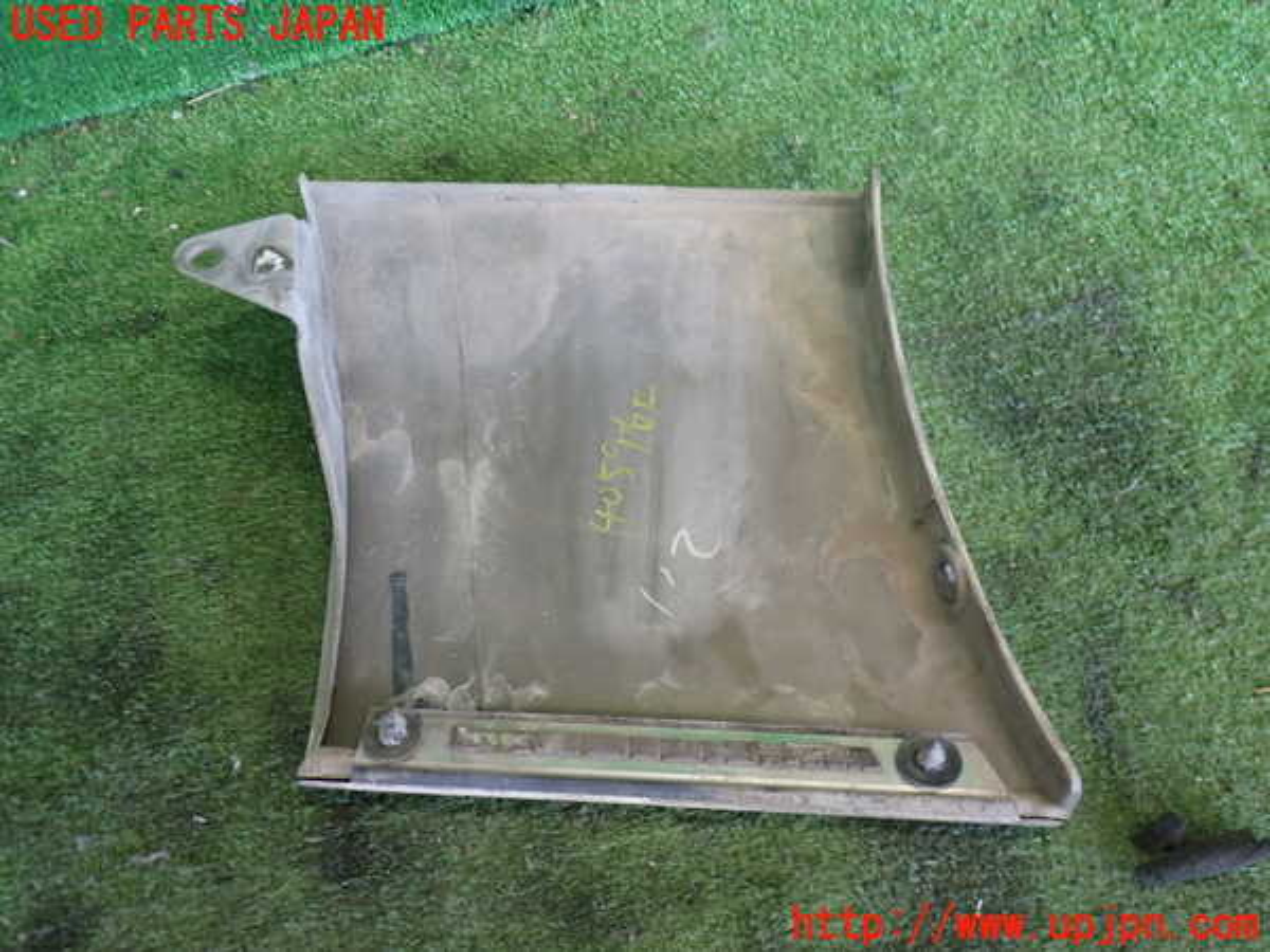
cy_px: 476
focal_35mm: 30
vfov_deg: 46.8
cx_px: 635
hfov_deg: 60.0
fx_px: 1101
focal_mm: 5.4
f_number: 2.3
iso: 200
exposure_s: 1/40
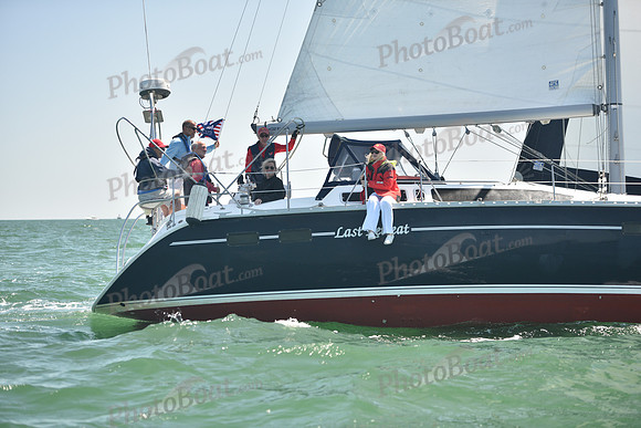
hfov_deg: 21.5
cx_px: 320
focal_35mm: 95
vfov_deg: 14.4
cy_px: 214
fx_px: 1692
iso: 250
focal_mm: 95
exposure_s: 1/800
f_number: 2.8
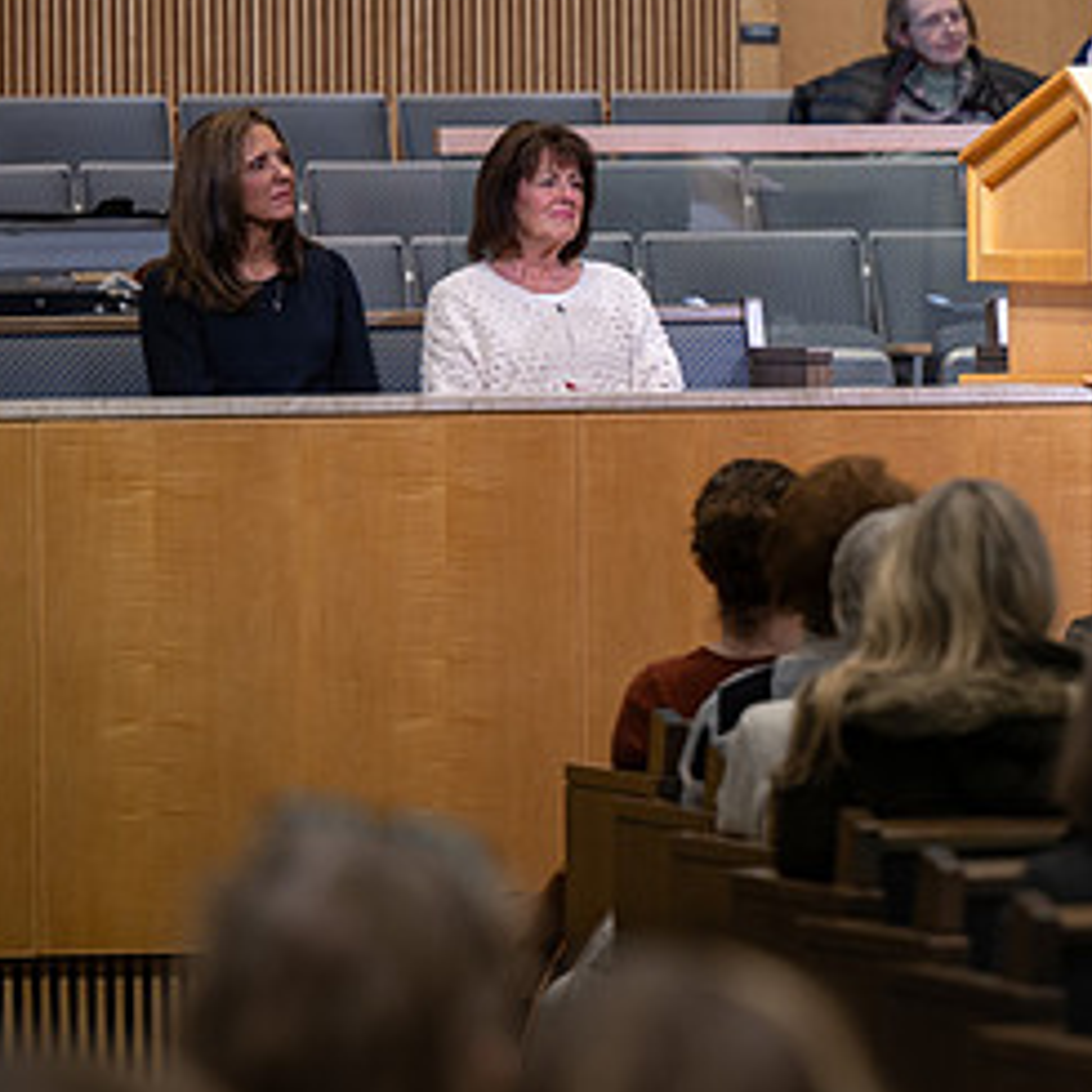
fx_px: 11100
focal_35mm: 311
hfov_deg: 5.6
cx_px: 1182
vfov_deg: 5.6
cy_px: 166
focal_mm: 130
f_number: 2.8
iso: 200
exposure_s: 1/60
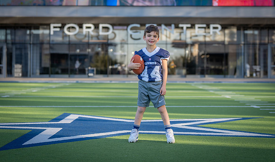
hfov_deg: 23.7
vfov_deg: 14.1
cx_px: 150
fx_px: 656
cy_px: 71
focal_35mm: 89
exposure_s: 1/400
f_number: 2.8
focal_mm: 70
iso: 100
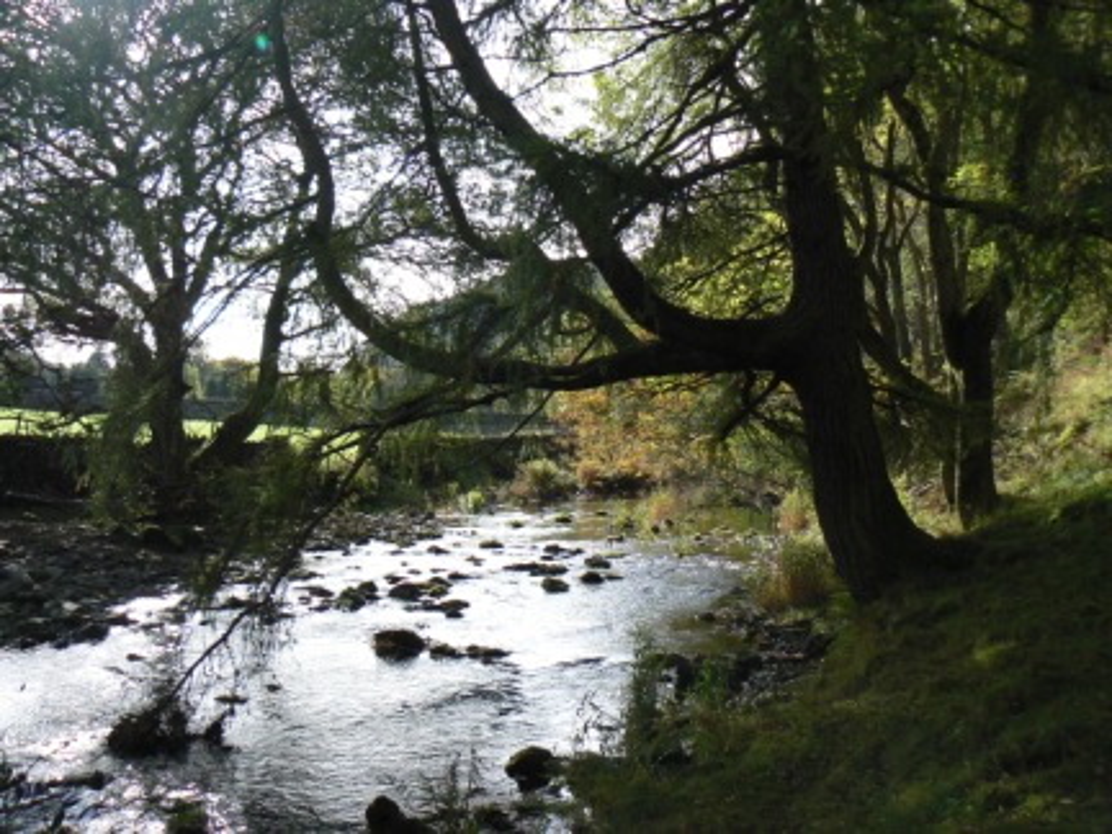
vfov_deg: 39.7
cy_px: 417
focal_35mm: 36
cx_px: 556
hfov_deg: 51.4
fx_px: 1156
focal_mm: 6
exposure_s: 1/500
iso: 80
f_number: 2.8
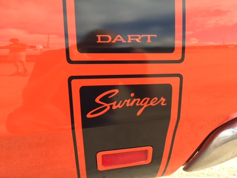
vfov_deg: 48.2
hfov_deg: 61.7
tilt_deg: -11.5
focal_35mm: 29
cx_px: 118
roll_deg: -2.4
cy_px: 89
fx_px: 199
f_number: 2.2
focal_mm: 4.15
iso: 32
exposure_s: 1/260
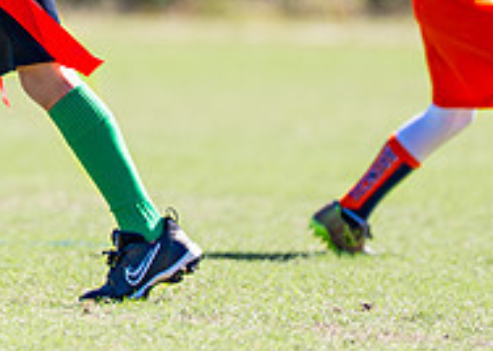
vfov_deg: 1.5
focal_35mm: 987
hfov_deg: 2.0
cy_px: -120
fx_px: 13810
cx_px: -147
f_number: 2.8
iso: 200
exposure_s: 1/2000
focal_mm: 200
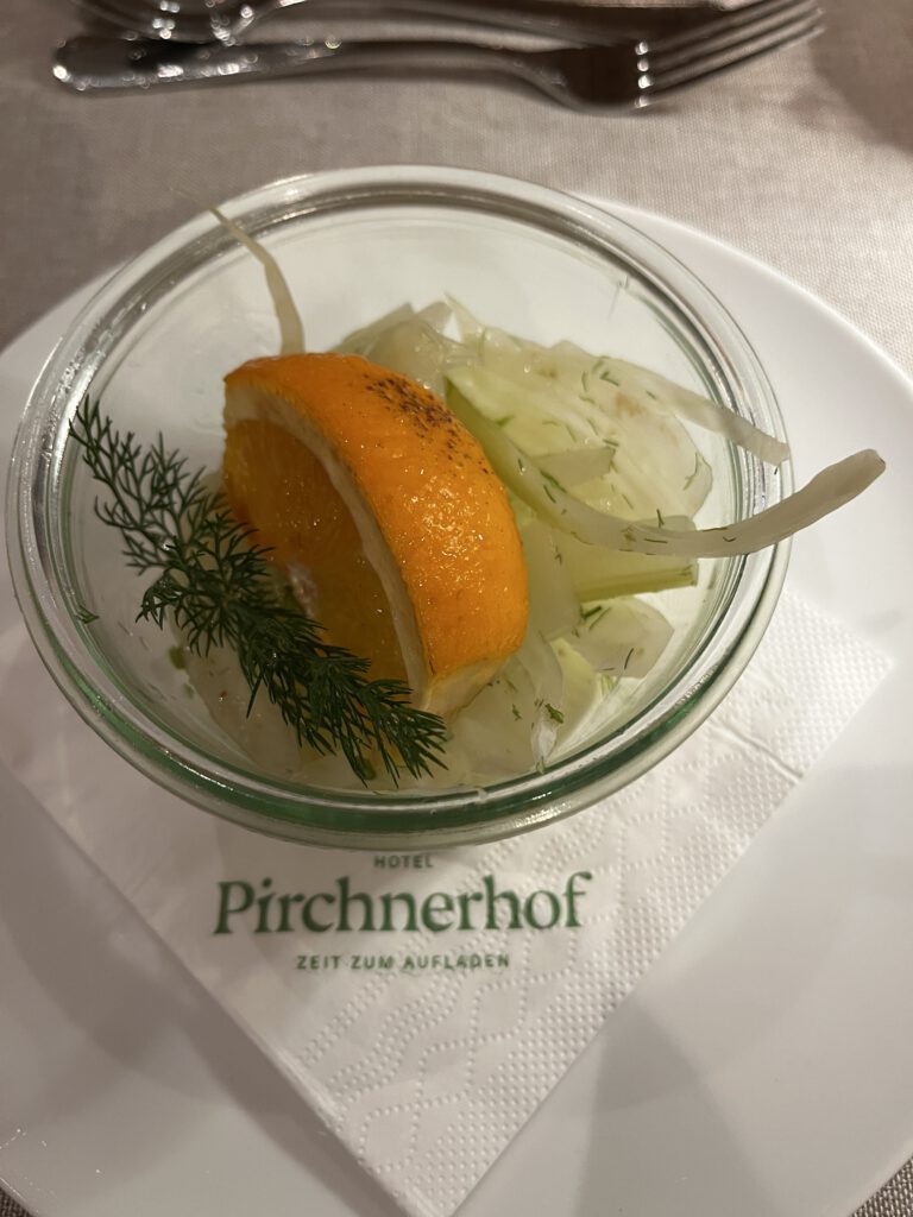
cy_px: 608
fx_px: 914
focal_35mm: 26
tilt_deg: -66.8
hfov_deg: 53.1
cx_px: 456
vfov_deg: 67.3
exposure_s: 1/50
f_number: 1.6
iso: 200
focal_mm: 5.1
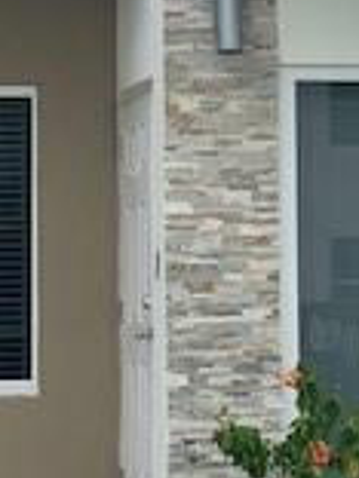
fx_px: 2945
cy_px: -147
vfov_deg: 9.1
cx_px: 120
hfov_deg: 7.0
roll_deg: +0.2
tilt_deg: +10.3
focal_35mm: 213
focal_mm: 6
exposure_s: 1/856
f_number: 2.4
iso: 16
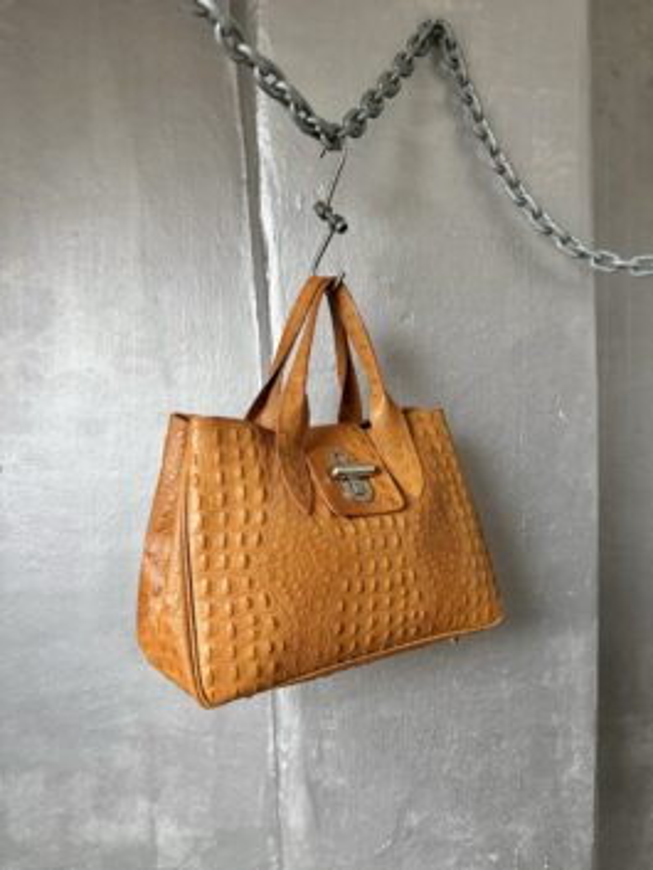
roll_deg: -0.2
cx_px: 326
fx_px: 603
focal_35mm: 24
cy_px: 435
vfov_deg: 71.6
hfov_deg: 56.8
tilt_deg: -2.4
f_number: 1.78
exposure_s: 1/53
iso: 800
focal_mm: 6.76
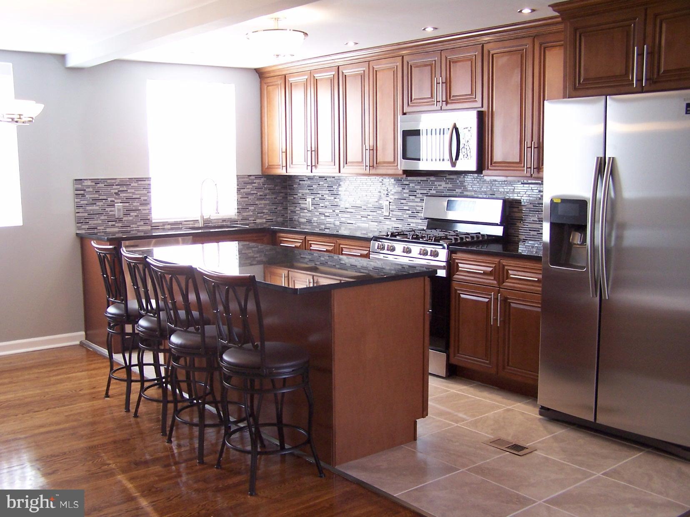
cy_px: 258
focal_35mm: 38
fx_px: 757
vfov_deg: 37.7
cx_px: 345
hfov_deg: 49.0
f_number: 2.8
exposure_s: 1/30
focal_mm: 6.3
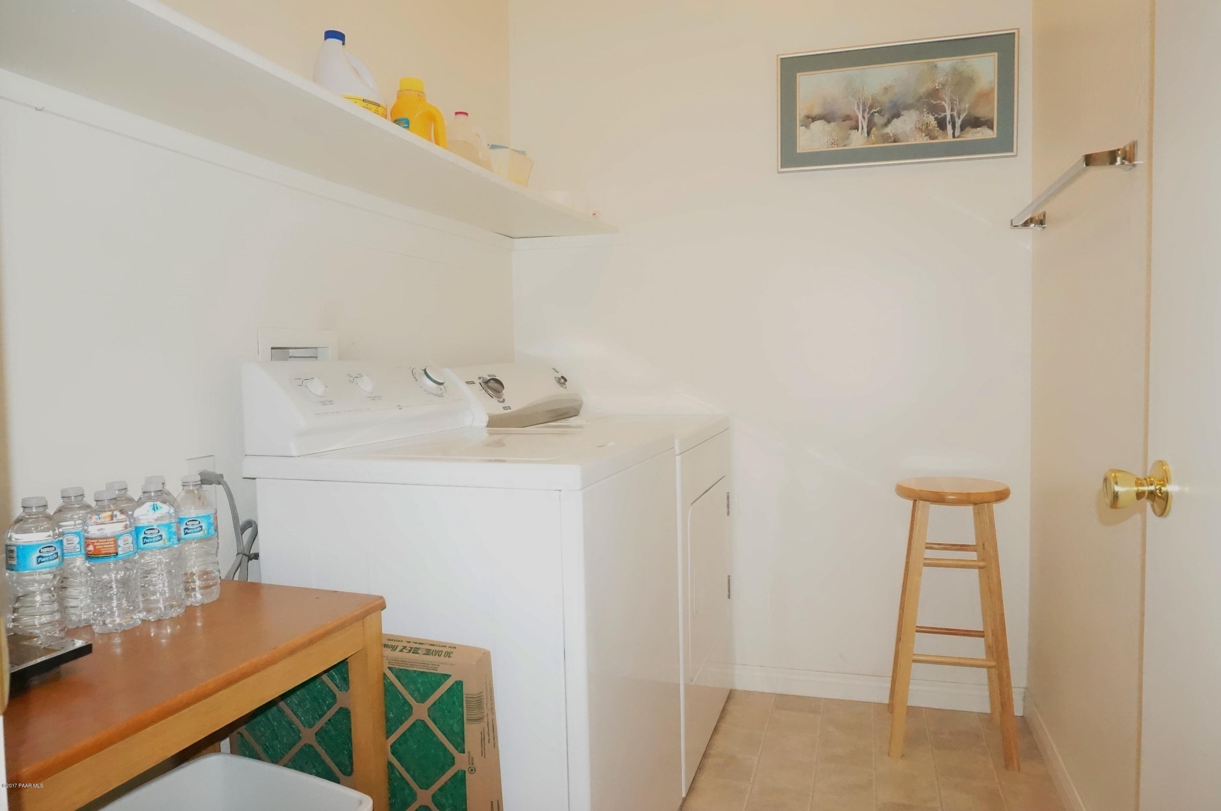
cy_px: 406
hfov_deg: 73.8
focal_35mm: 24
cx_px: 610
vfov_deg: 53.0
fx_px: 813
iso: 16000
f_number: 7.1
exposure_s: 1/160
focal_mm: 16
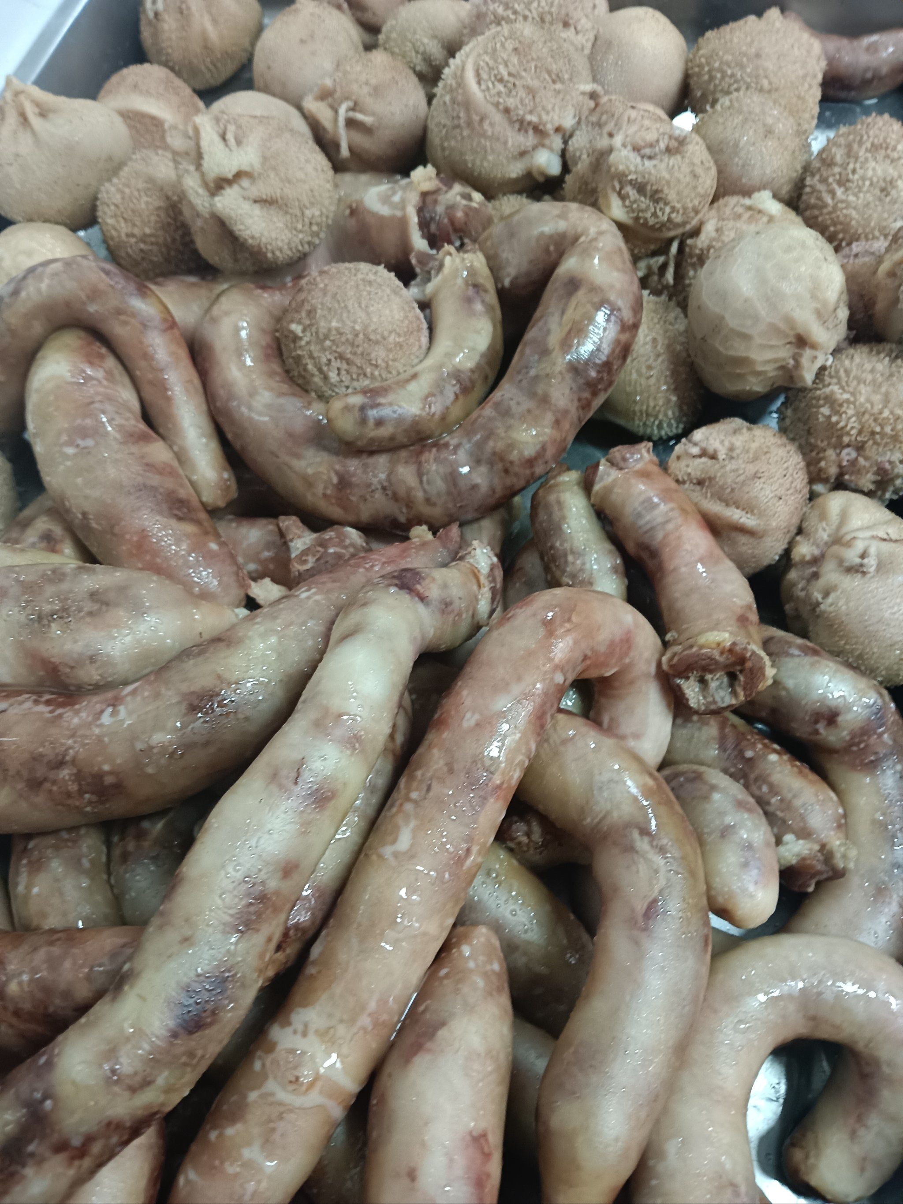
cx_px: 452
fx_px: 904
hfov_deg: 53.1
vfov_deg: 67.3
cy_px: 602
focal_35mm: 26
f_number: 1.8
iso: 1603
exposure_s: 1/33.4
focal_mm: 4.05
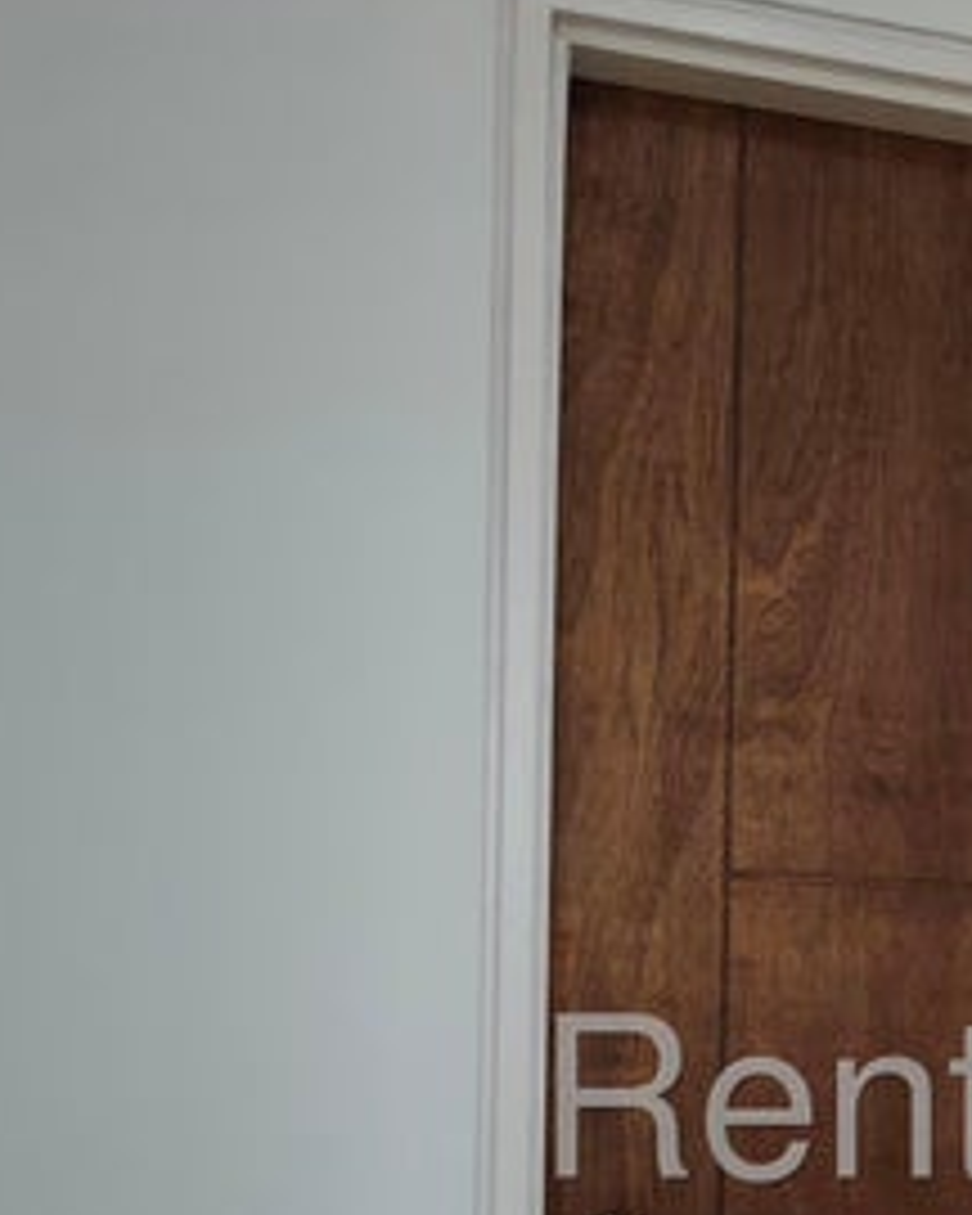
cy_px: 1098
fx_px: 2553
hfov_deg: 17.7
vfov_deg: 25.9
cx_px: 1708
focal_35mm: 71
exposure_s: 1/60.8
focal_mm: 6.19
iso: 320
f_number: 1.65
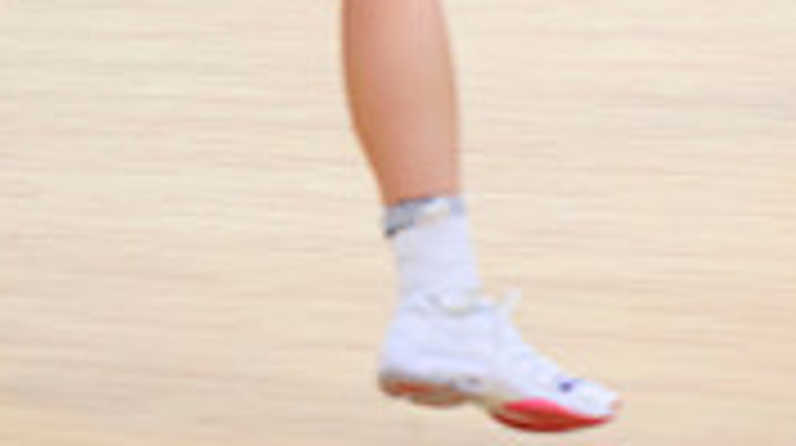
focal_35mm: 801
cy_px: -518
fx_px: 16884
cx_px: 816
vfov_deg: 1.5
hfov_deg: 2.7
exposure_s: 1/1000
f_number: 2.8
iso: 4000
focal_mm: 200
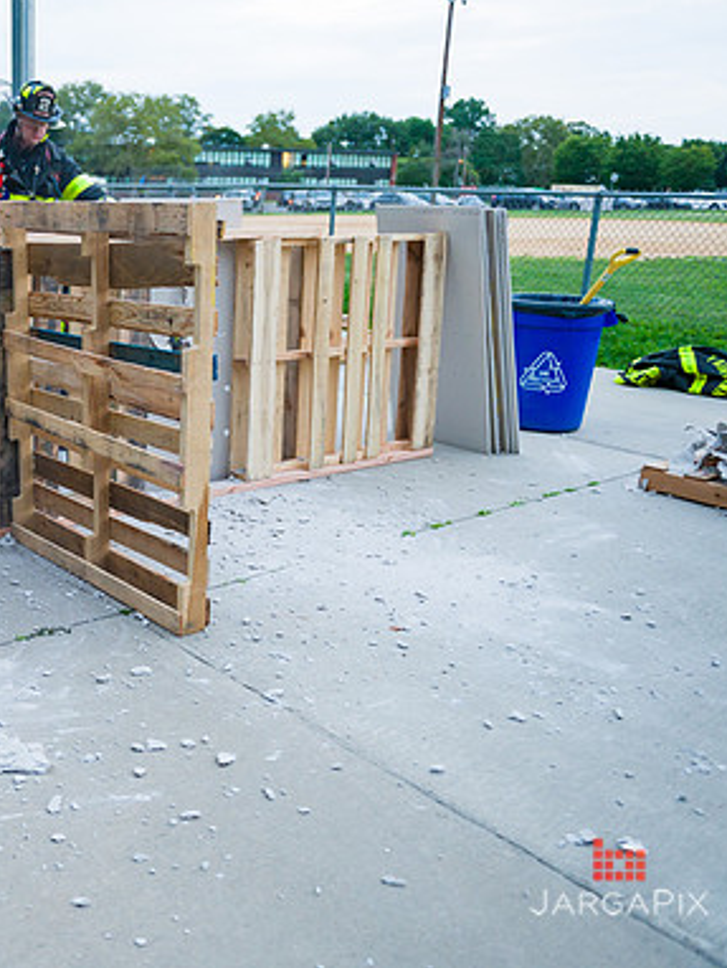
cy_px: 481
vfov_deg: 52.6
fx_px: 979
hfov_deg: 37.4
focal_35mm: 35
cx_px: 38
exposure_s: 1/200
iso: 1600
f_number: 3.2
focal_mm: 24
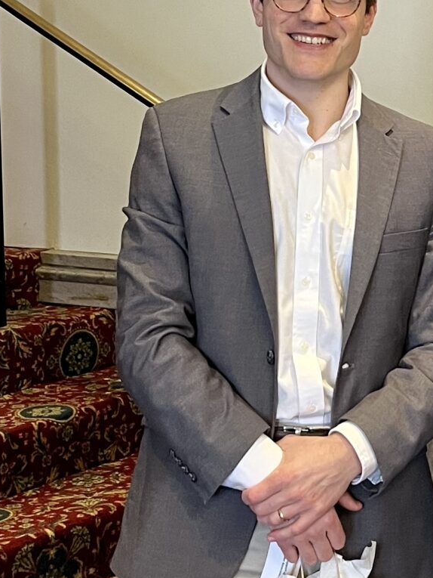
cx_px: 413
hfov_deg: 16.7
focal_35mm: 87
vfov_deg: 22.4
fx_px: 1451
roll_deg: +0.0
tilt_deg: -5.3
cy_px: 181
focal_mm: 5.1
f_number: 1.6
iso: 250
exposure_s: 1/60
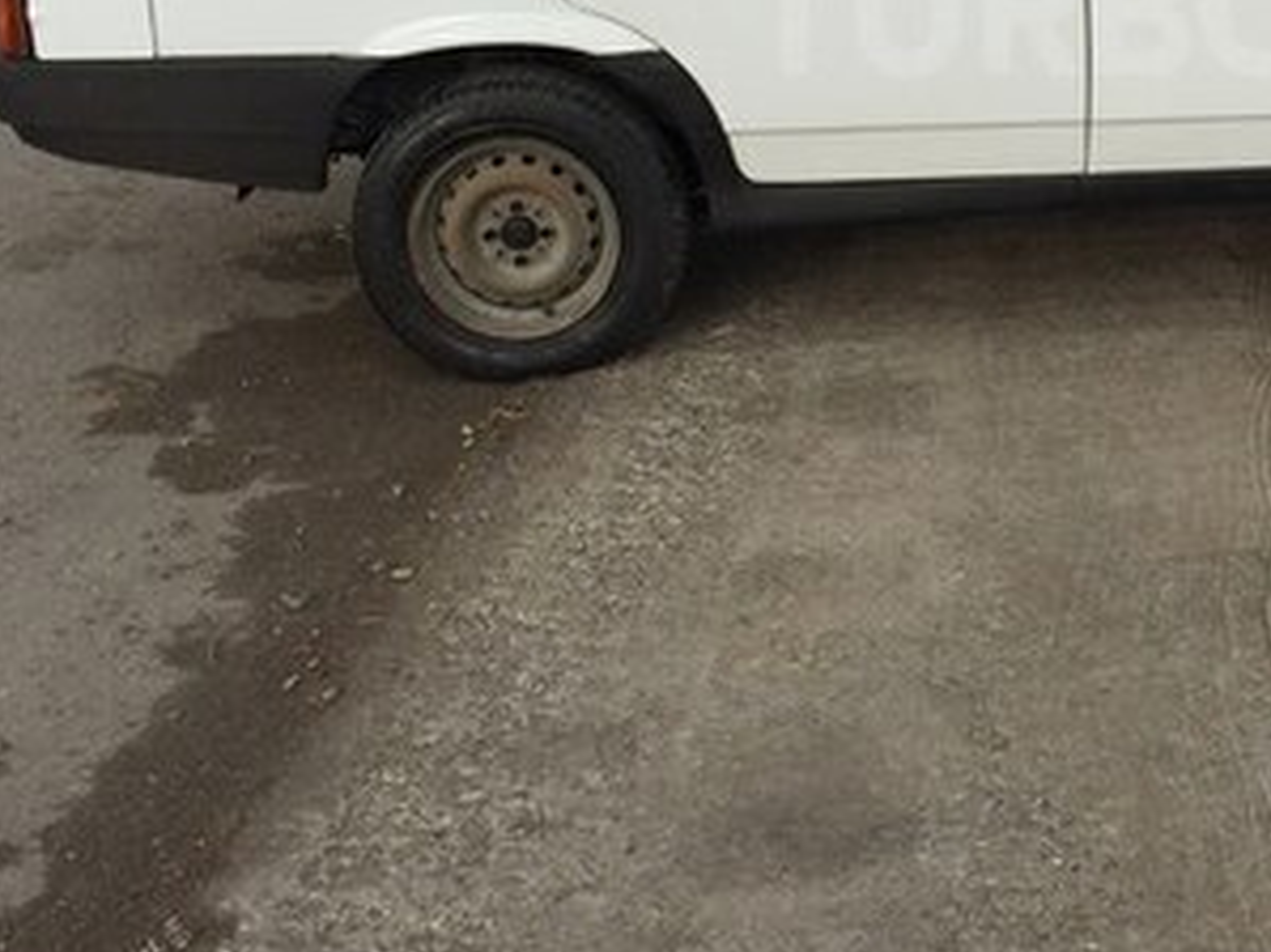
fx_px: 2349
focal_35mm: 64
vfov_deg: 22.1
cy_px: 11
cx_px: 1182
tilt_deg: -13.9
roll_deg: -2.2
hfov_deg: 28.9
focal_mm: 4.15
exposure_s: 1/1582
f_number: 2.2
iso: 32
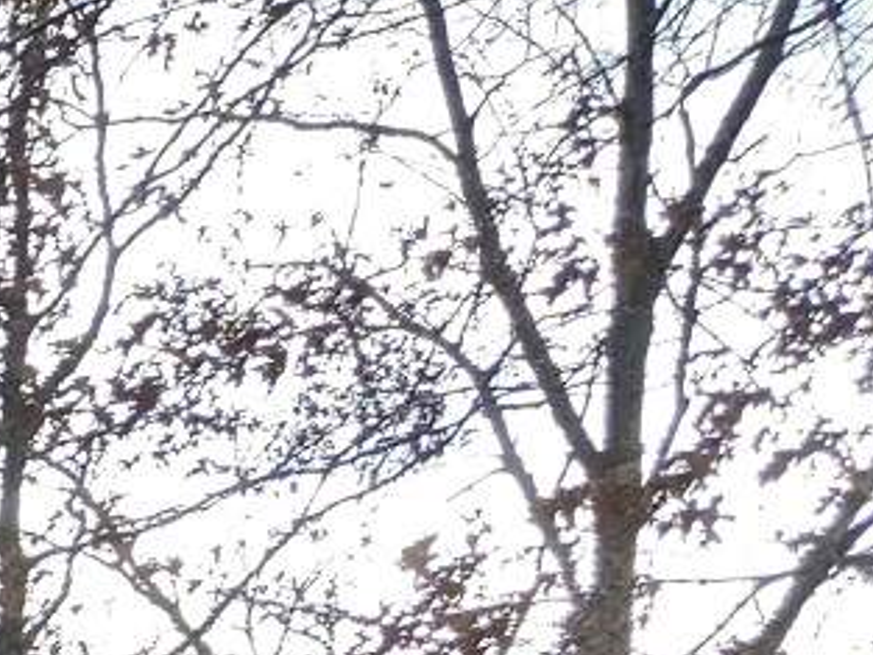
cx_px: -1272
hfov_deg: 11.1
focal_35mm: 147
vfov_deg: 8.7
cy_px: 1831
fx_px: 3709
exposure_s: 1/463
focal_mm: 5.4
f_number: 1.8
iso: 40
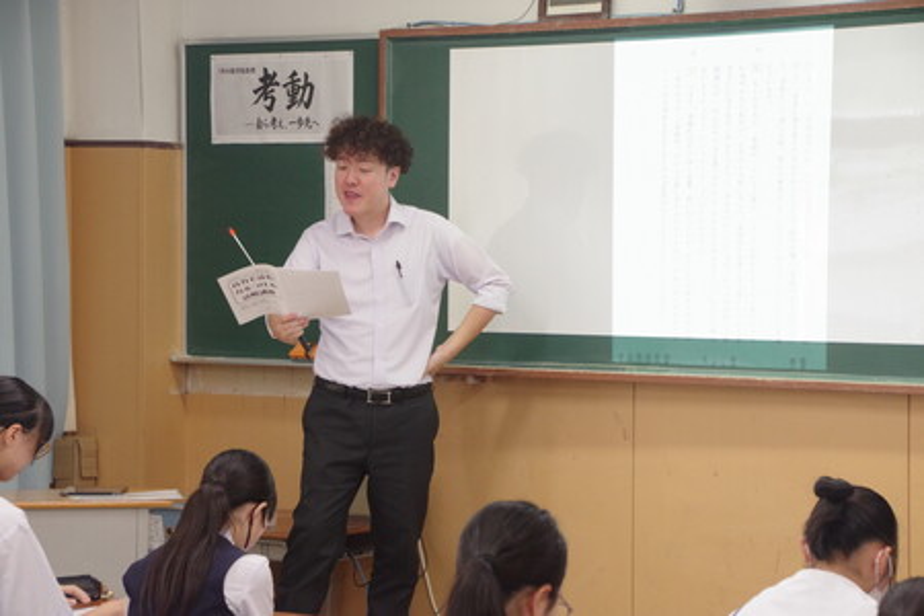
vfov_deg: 11.4
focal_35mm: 120
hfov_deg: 17.1
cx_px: 462
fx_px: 3080
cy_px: 308
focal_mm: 80
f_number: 8
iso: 3200
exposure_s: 1/160
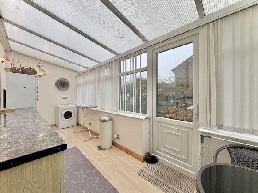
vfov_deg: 85.7
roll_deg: +0.5
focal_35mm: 14
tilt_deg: +0.0
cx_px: 129
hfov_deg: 102.1
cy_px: 96
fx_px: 104
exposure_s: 1/100
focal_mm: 2.22
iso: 40
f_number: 2.2
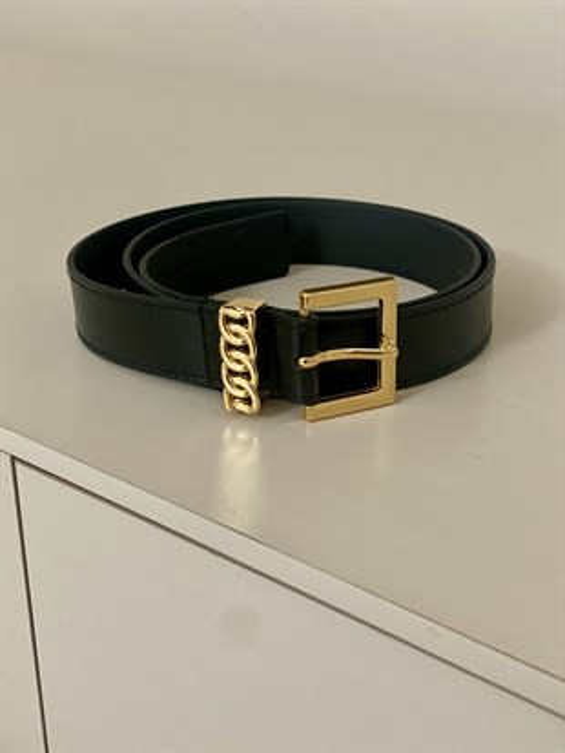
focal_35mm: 52
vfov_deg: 36.8
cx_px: 282
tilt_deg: -23.5
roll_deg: +0.4
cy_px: 376
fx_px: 1131
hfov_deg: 28.0
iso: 400
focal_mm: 6
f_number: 2
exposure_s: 1/25
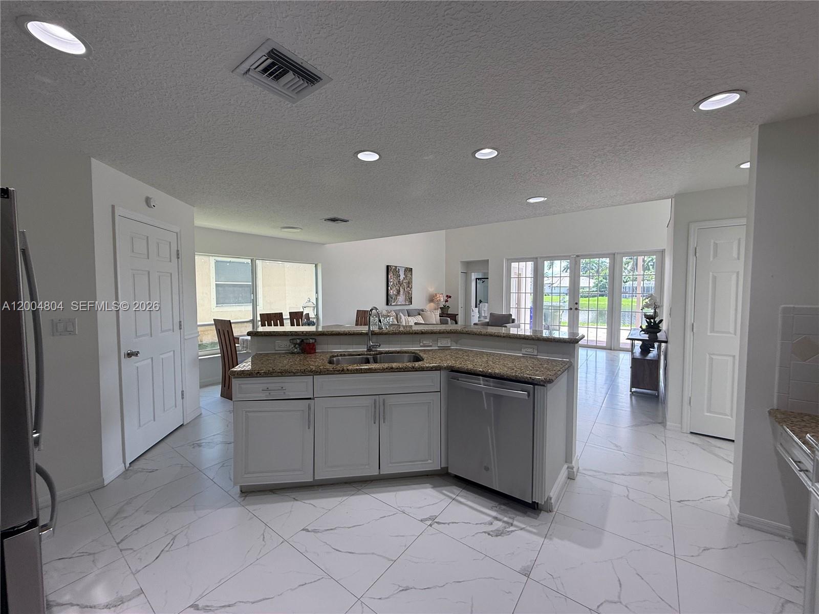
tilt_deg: -1.7
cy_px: 307
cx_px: 410
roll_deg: -1.2
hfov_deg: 102.1
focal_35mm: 14
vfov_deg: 85.7
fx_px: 331
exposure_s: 1/122
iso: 64
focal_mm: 2.22
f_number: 2.2
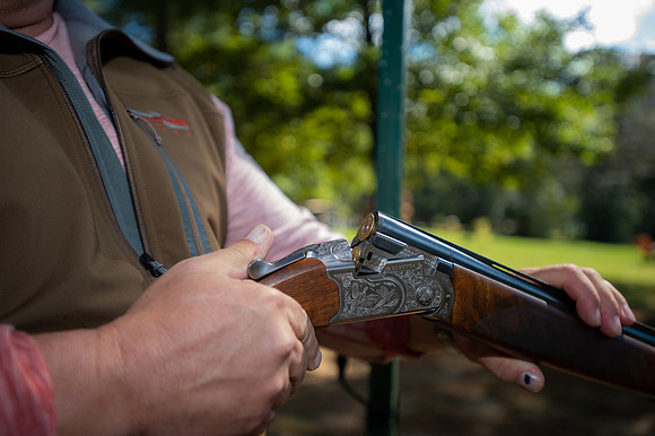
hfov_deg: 54.5
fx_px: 636
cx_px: 328
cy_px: 218
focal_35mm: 35
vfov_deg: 37.8
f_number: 2.8
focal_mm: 35
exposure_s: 1/250
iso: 80
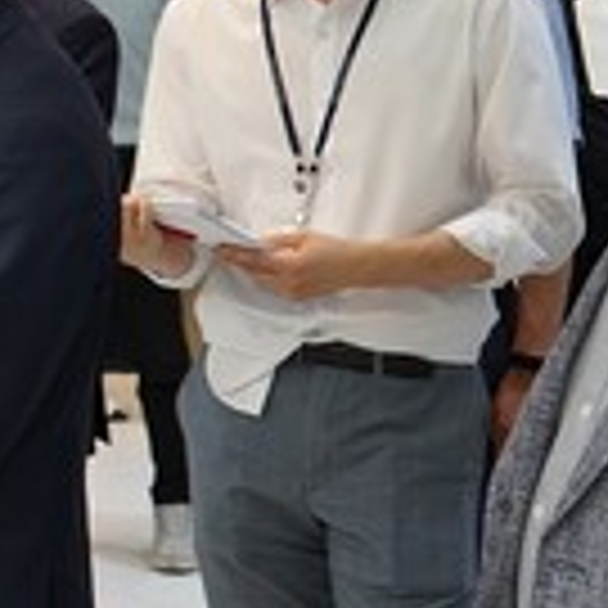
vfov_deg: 12.8
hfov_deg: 11.4
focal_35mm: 136
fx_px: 2703
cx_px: -680
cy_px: 194
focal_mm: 36
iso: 500
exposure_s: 1/160
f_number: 4
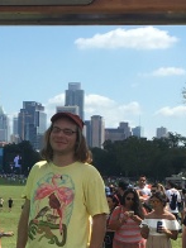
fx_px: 903
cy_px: 233
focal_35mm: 126
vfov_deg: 15.4
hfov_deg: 11.7
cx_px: 11
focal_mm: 4.15
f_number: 2.2
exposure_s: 1/1789
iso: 25
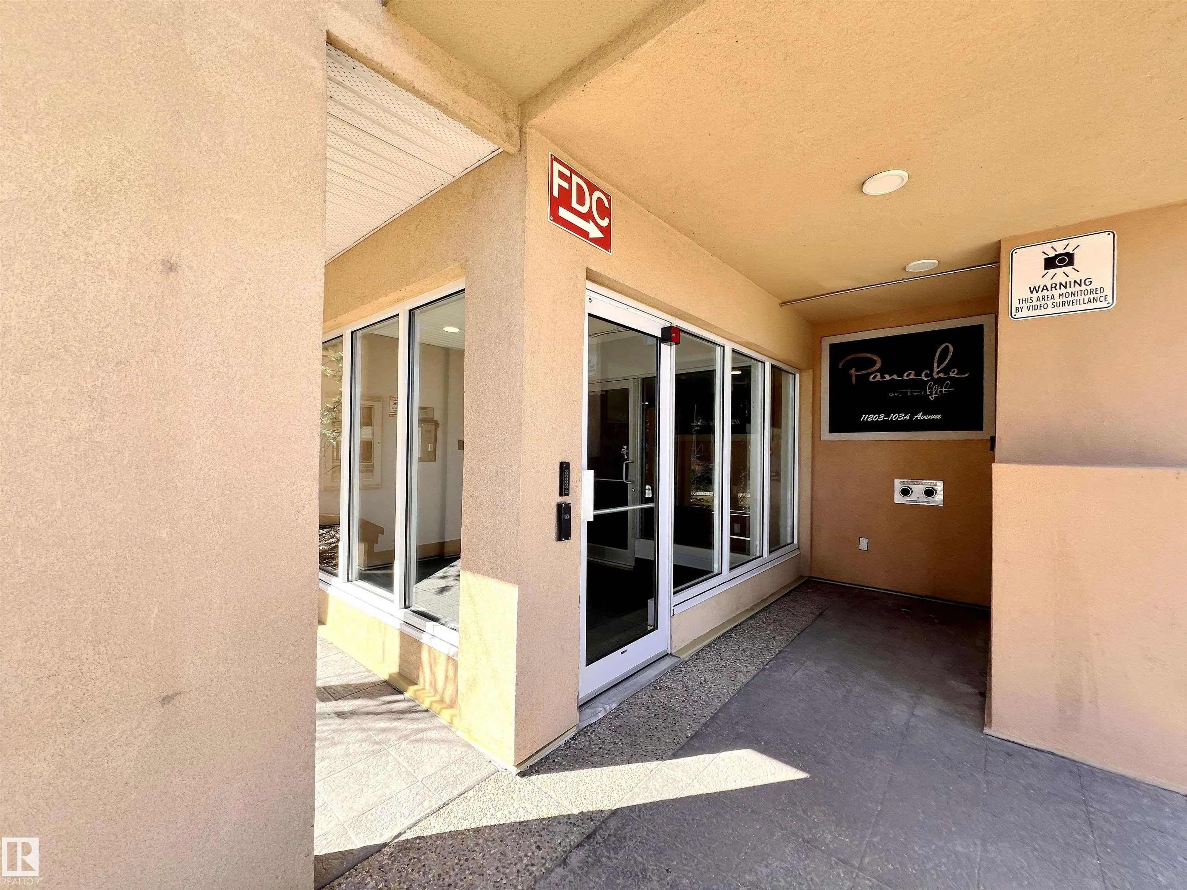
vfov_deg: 89.9
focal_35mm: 13
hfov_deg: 106.2
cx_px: 594
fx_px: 446
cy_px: 445
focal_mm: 1.57
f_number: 1.8
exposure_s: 1/188
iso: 32
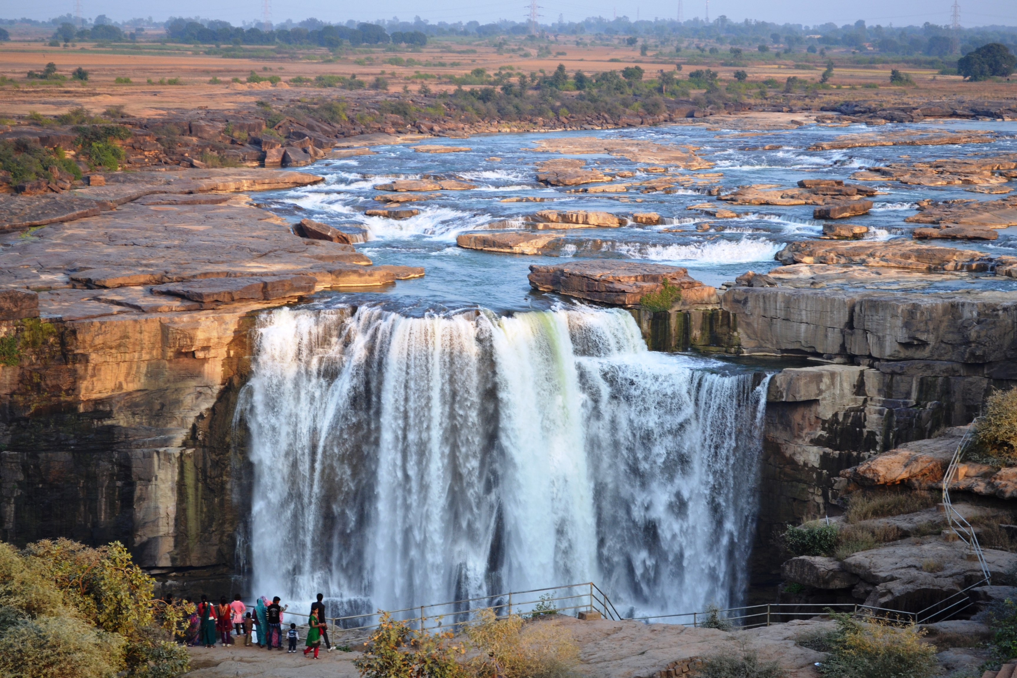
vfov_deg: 16.6
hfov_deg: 24.6
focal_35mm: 82
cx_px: 508
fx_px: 2330
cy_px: 339
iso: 180
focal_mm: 55
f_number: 5.6
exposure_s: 1/125
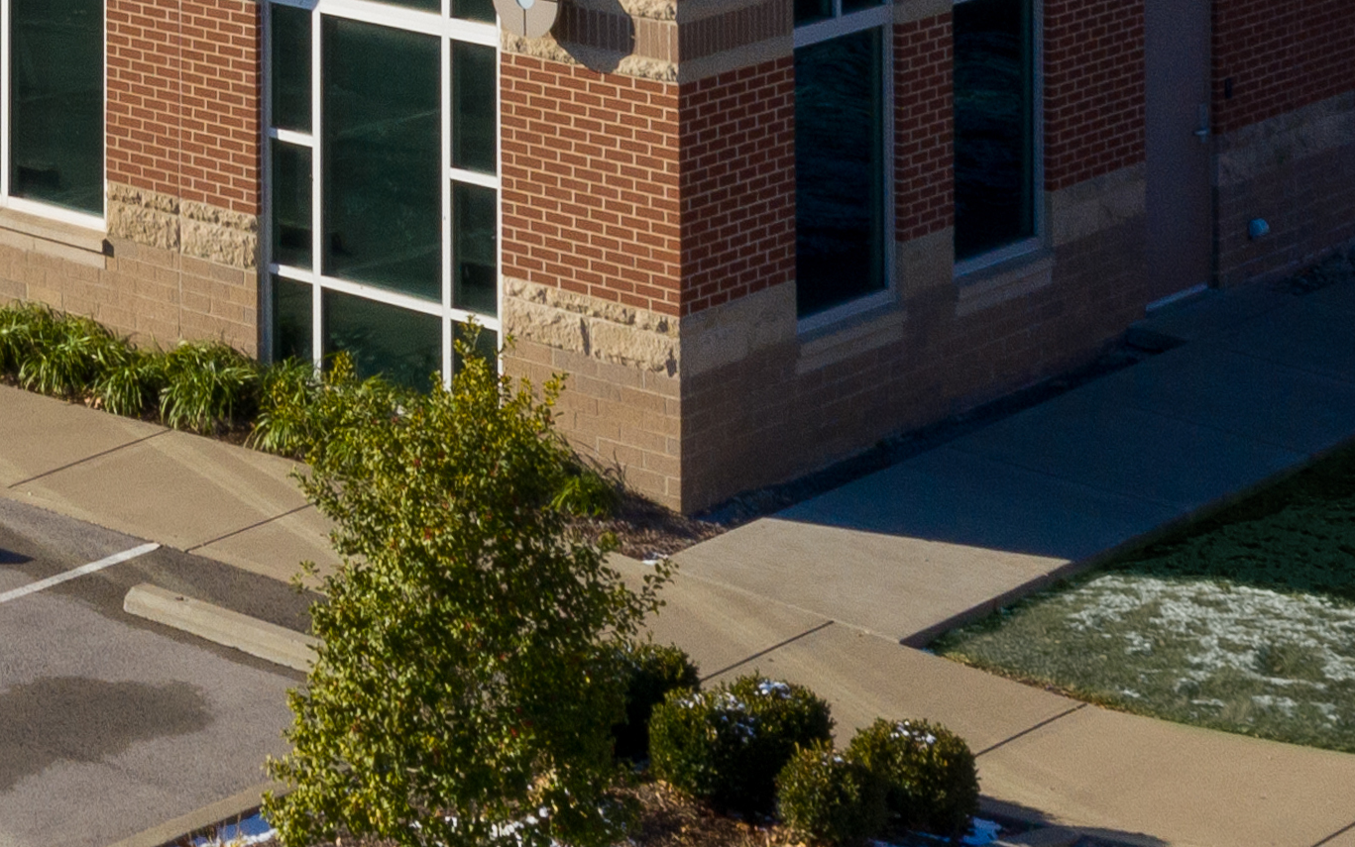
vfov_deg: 10.5
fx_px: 4211
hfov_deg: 16.8
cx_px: -581
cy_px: -848
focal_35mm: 114
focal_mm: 10.26
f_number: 8
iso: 100
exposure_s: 1/200
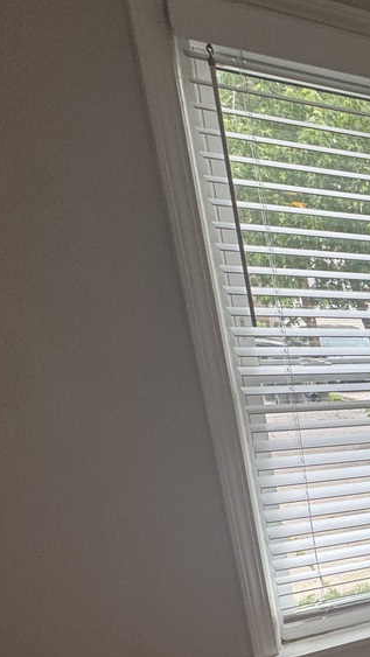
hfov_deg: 21.0
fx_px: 680
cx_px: 661
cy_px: 536
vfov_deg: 48.4
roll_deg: -2.0
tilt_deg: -19.9
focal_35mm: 39
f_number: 2.2
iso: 50
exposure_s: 1/120
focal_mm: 2.22
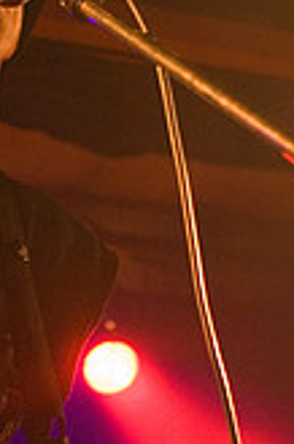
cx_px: -61
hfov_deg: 9.4
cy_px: 323
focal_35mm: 143
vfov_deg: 14.3
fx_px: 1767
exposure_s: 1/15
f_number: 2.8
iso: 1600
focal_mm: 35
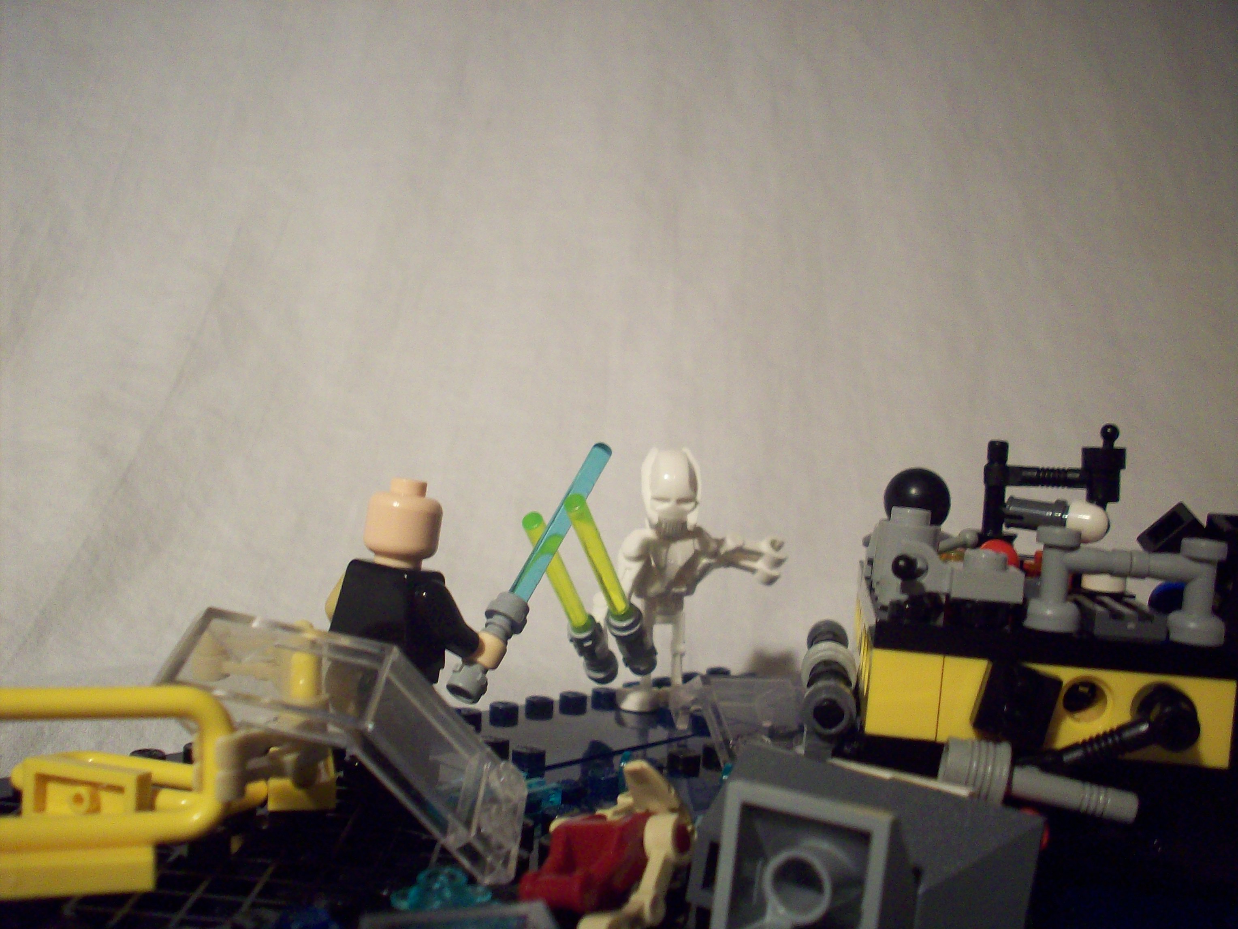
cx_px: 619
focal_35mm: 37
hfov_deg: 50.1
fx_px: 1323
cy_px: 464
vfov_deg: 38.7
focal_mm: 6.2
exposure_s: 1/13.1
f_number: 2.8
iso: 160
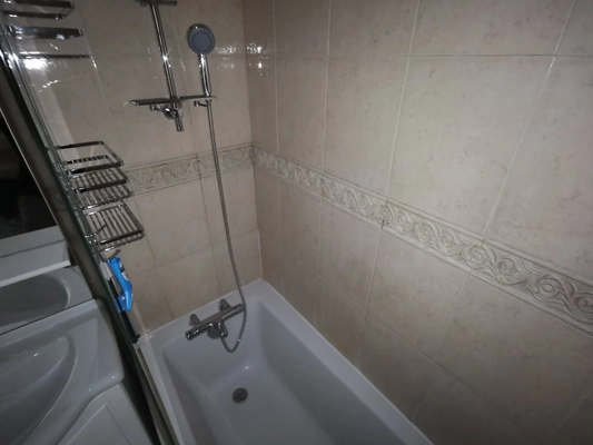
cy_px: 222
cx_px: 296
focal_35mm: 17
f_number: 2.2
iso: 1600
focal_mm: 2.26
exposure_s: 1/16.7
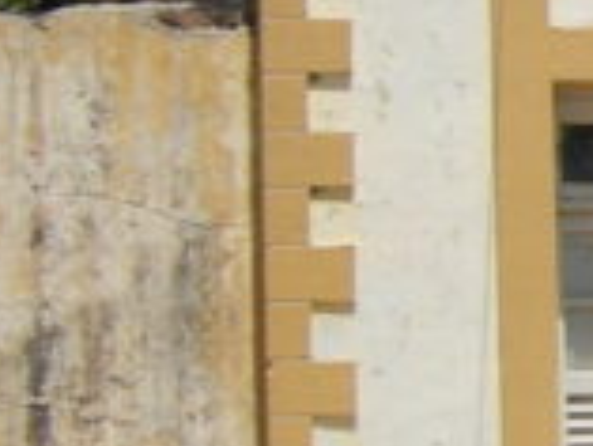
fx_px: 4252
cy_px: 83
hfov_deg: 7.6
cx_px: 1269
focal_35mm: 248
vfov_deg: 6.0
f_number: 6.4
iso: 64
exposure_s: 1/313
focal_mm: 6.3
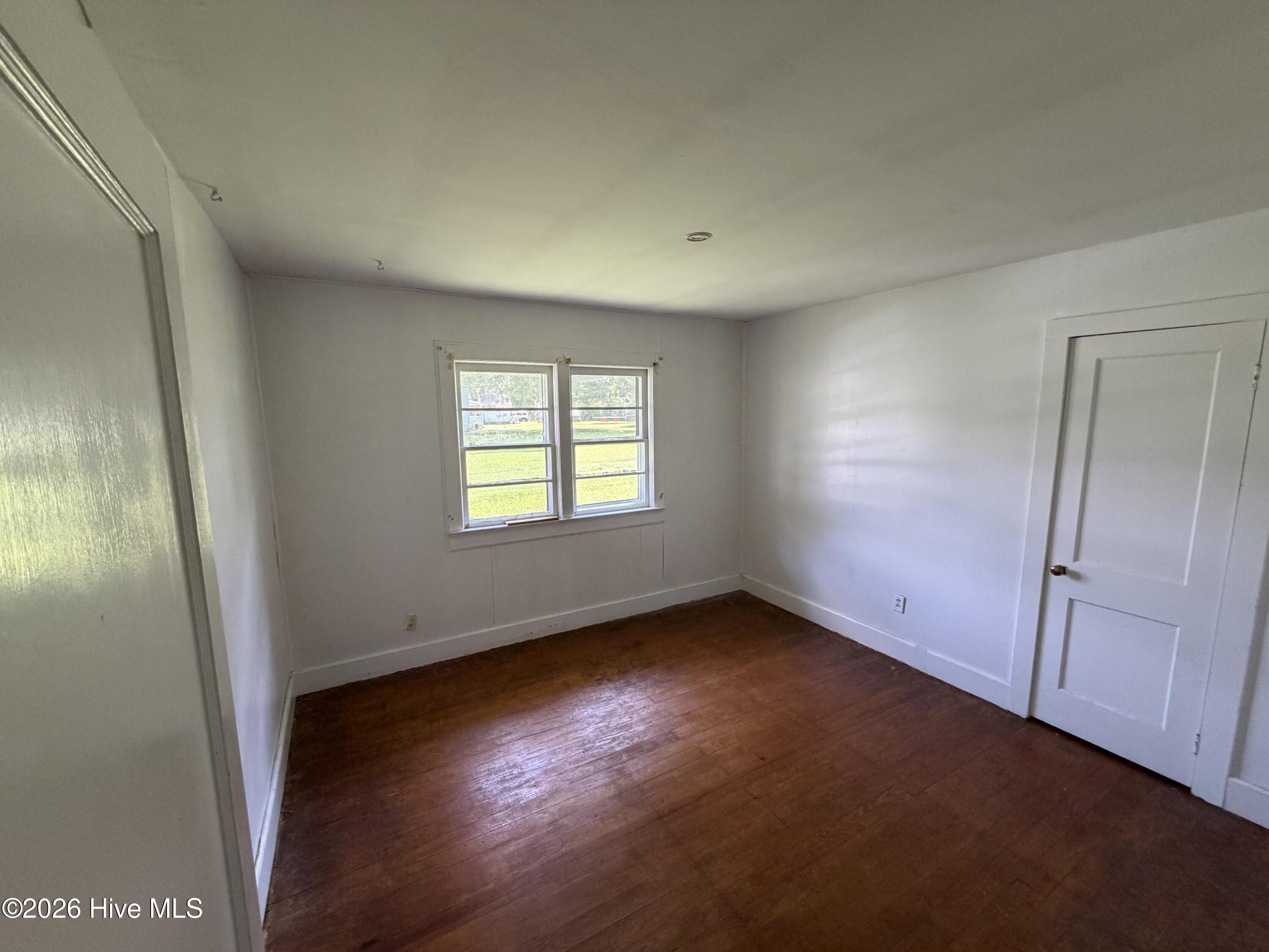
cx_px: 634
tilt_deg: -9.5
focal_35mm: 14
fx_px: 513
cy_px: 476
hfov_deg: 102.1
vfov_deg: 85.7
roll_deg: +0.4
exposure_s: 1/117
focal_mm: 2.22
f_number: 2.2
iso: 320
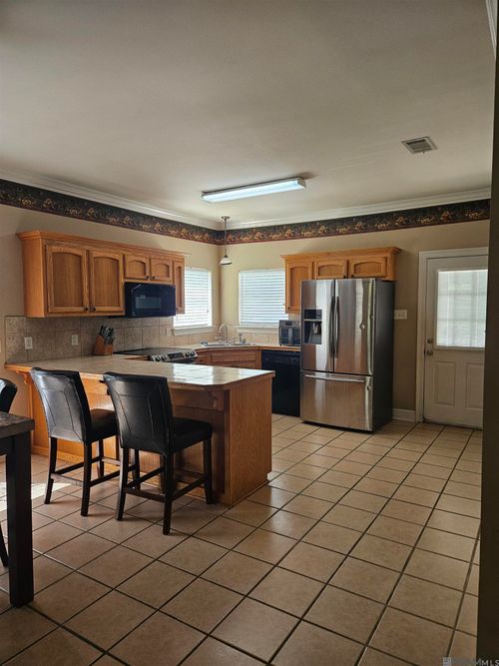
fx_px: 442
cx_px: 250
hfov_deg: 58.9
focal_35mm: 23
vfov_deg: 73.9
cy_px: 333
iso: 125
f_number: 1.8
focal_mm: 5.4
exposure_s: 1/120
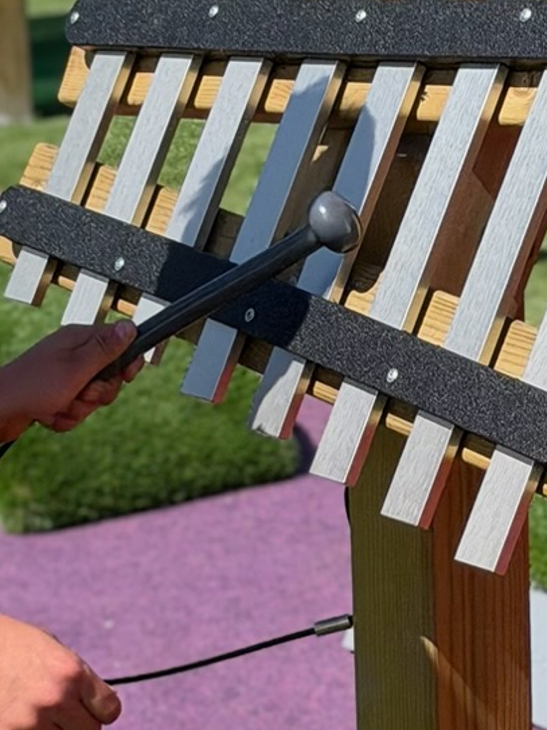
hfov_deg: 8.2
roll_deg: +0.5
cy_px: 430
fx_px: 3815
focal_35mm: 181
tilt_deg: -19.6
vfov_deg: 10.9
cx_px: 383
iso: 80
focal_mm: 6.76
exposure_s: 1/5208
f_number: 1.78
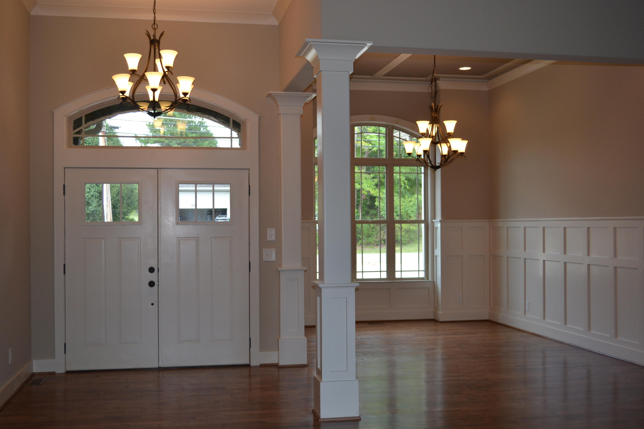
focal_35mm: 39
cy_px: 214
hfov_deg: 49.6
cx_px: 322
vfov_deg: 34.2
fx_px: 698
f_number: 4.2
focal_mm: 26
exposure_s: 1/125
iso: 400
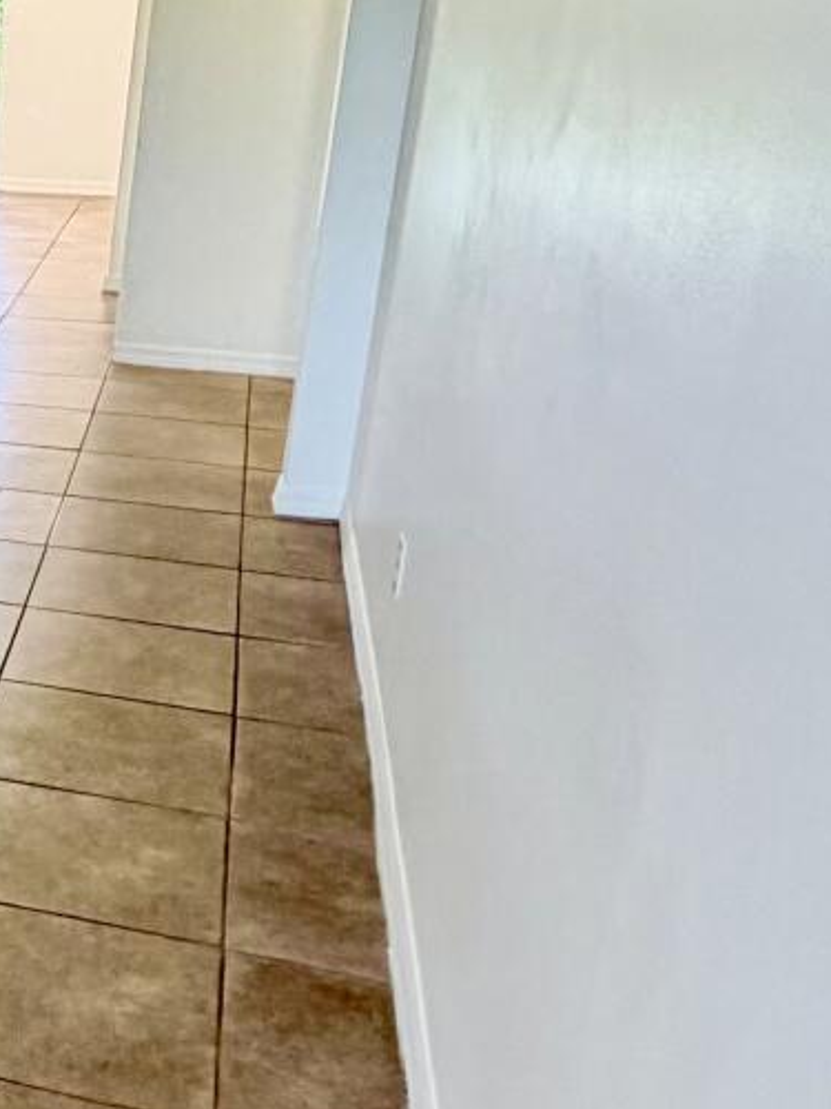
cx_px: -510
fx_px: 1792
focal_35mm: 56
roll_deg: +0.3
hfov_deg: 20.9
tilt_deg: -18.8
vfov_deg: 34.3
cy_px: 510
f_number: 2.2
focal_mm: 2.22
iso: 320
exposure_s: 1/120
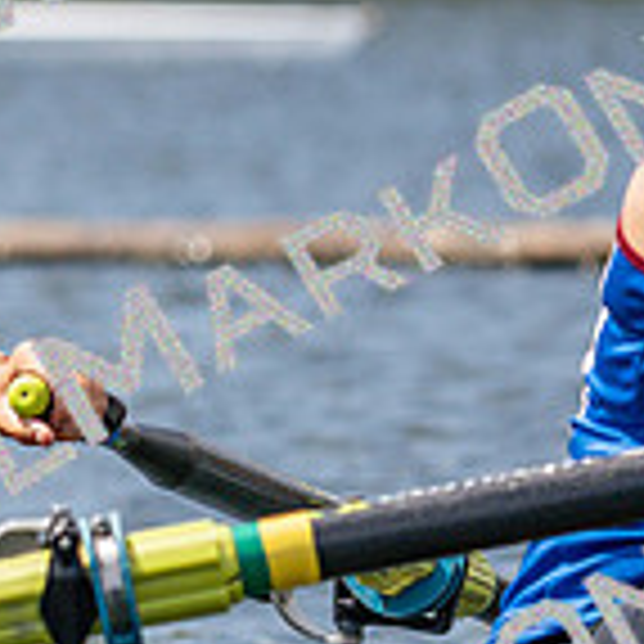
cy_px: 250
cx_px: -639
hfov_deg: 2.4
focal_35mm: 739
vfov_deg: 2.4
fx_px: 15555
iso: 320
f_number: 5.6
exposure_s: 1/2000
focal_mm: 214
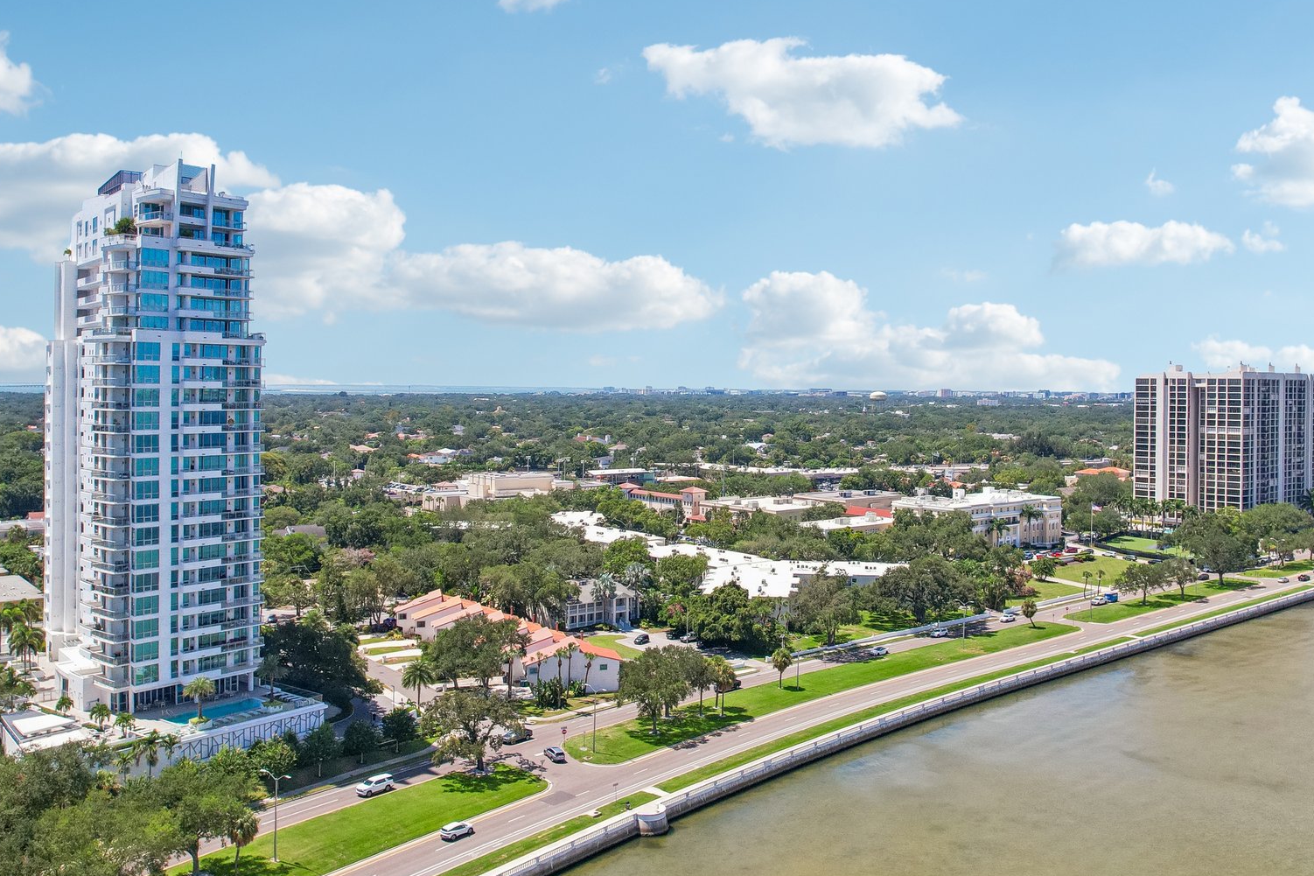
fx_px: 1095
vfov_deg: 43.4
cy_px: 361
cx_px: 729
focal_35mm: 30
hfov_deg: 61.8
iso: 400
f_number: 2.8
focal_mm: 8.4
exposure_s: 1/1600
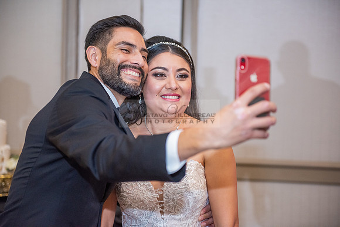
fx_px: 661
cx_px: 170
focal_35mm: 70
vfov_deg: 19.5
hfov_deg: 28.8
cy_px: 114
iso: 1600
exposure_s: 1/160
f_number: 2.8
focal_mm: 70
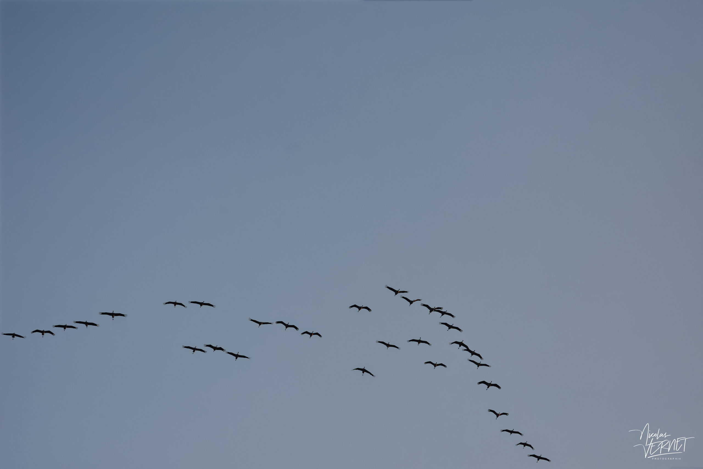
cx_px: 352
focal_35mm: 225
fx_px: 4393
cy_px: 234
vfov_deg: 6.1
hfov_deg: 9.1
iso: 560
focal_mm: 150
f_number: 5
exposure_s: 1/4000
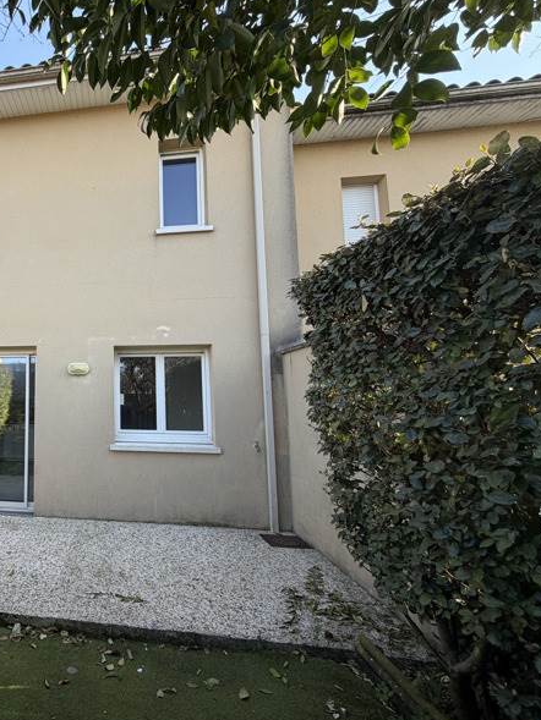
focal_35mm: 19
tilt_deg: +5.6
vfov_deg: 84.7
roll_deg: -0.1
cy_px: 362
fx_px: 396
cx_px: 59
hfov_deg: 59.1
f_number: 2.2
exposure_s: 1/296
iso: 50
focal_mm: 2.22
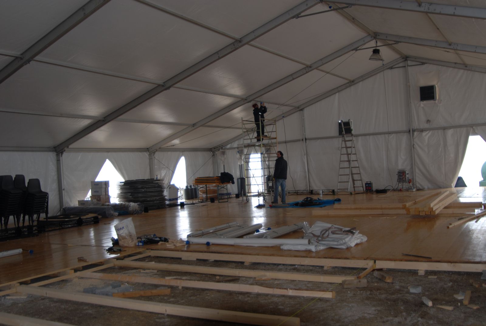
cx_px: 243
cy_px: 163
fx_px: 487
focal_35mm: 36
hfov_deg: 53.1
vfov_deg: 37.0
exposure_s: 1/80
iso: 125
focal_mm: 24
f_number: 3.5
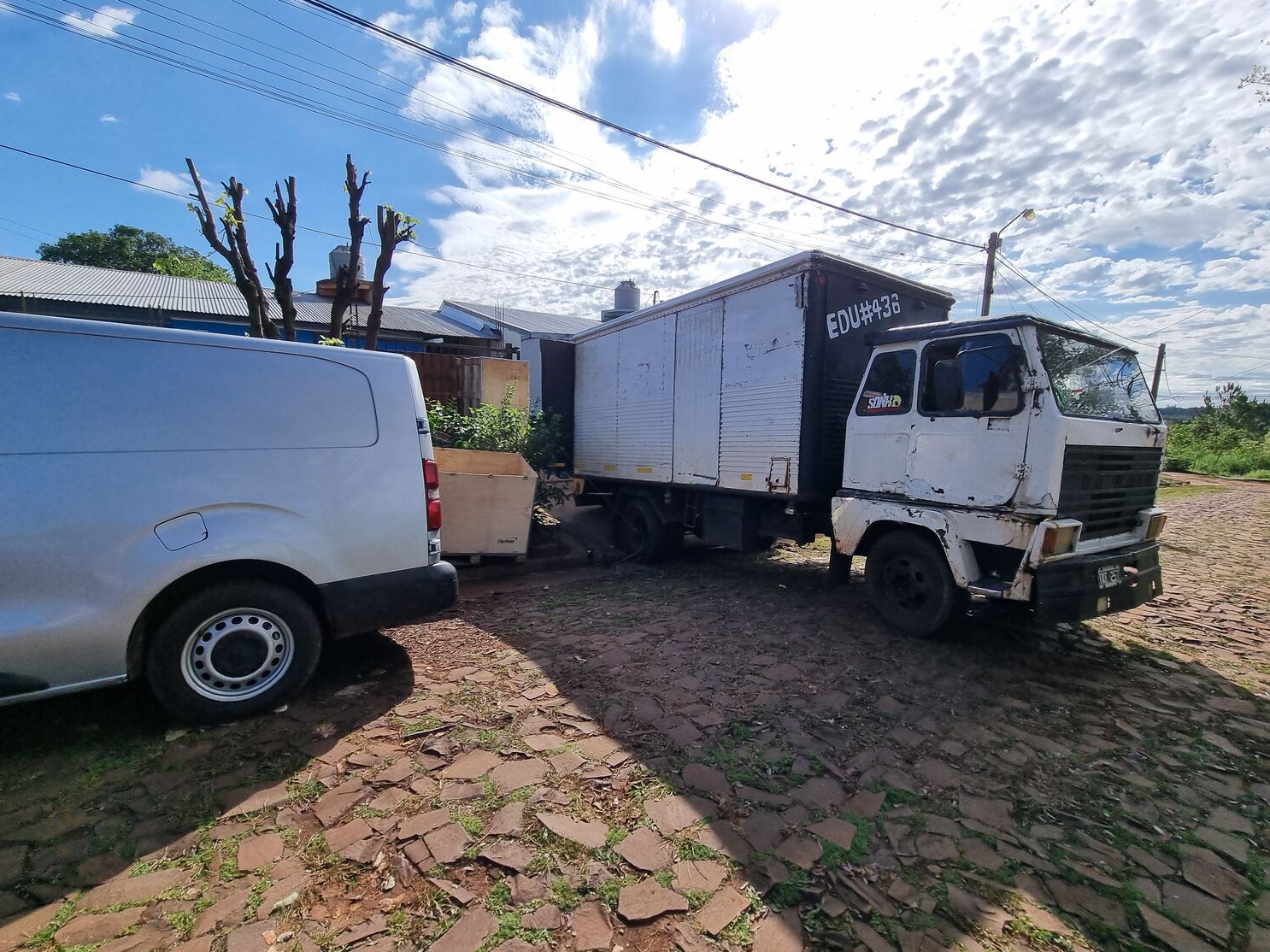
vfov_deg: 85.6
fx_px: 514
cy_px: 485
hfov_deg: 102.1
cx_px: 634
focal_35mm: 14
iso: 50
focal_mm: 2.2
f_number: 2.2
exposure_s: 1/3288
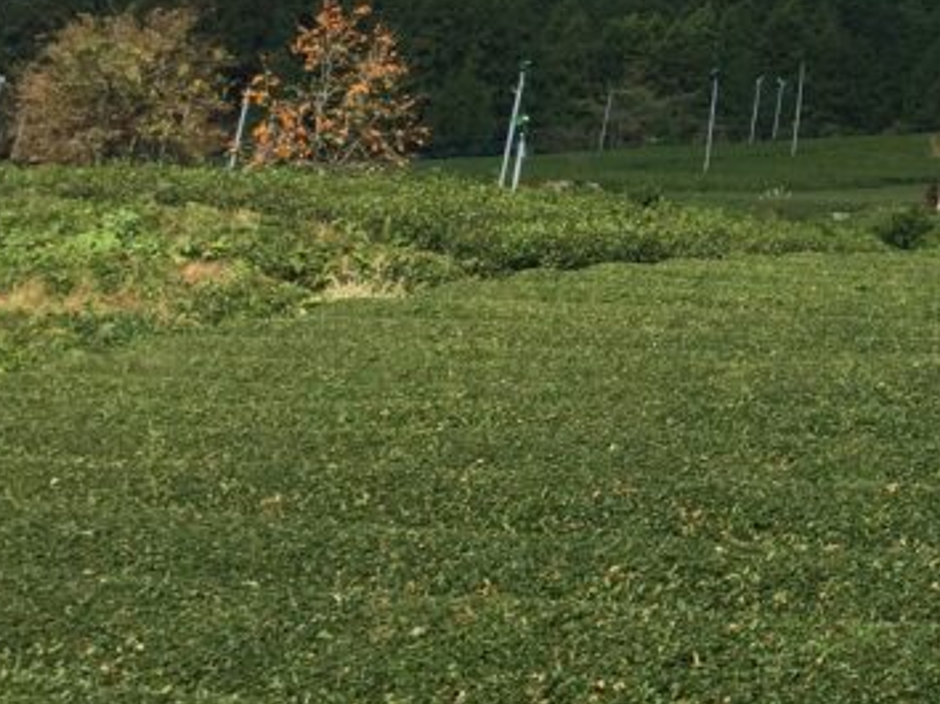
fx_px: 2279
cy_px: 29
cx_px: 1113
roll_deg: -4.0
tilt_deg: +10.1
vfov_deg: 17.2
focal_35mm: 84
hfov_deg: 21.7
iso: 32
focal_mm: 4.15
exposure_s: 1/1041
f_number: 2.2
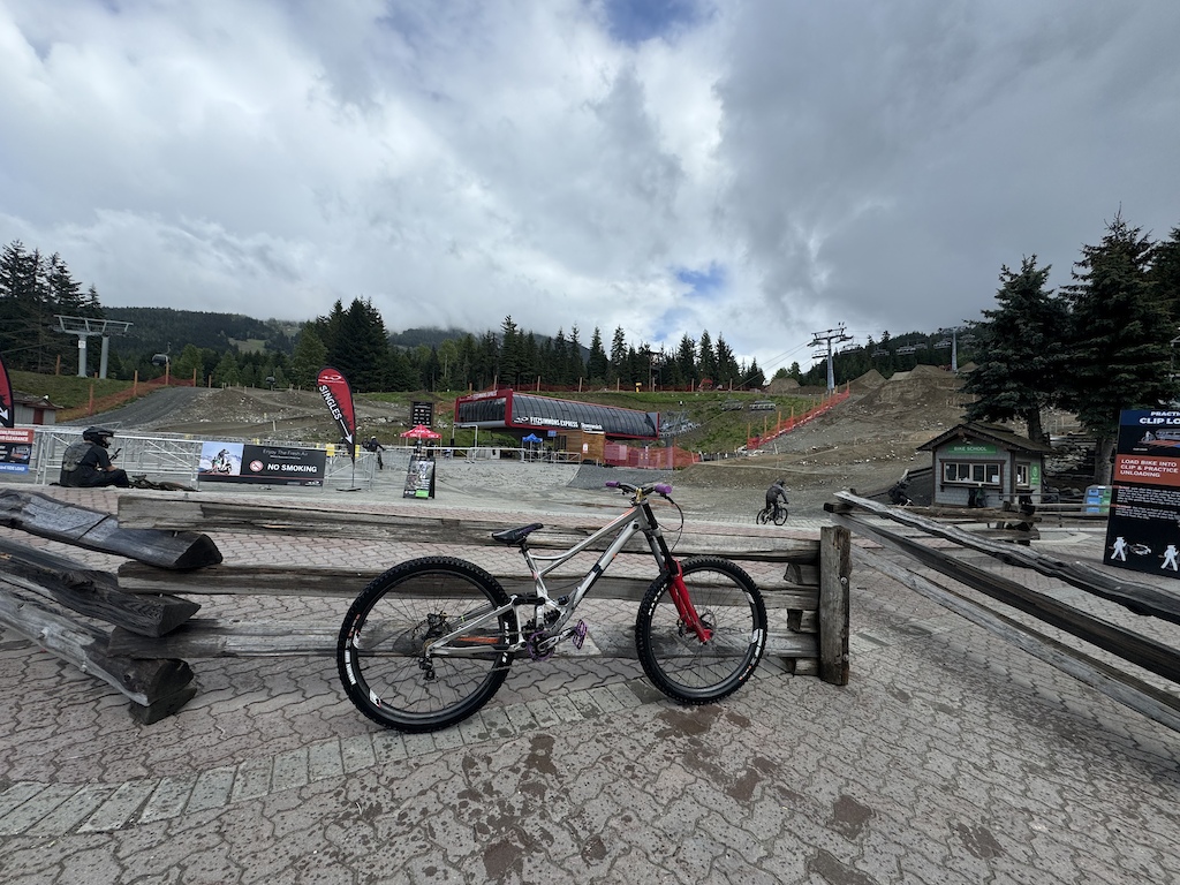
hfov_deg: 102.1
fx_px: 477
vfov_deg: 85.7
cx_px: 590
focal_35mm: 14
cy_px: 442
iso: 40
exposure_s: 1/1477
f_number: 2.2
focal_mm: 2.22
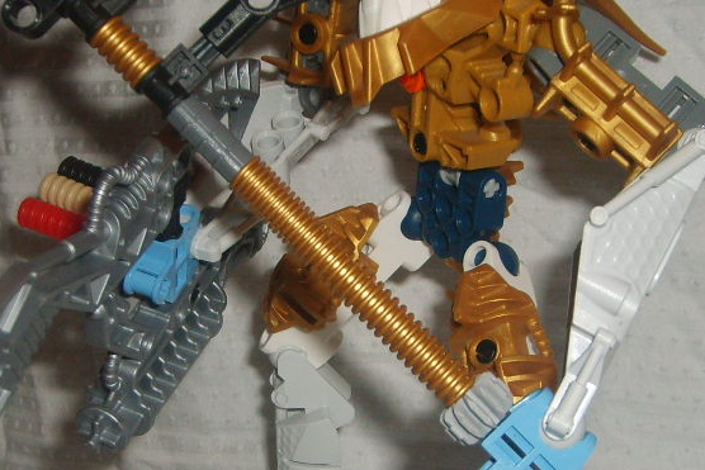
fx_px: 1312
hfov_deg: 30.1
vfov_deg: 20.3
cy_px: 314
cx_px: 350
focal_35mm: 67
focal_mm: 5.8
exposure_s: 1/45
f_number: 2.8
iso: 100
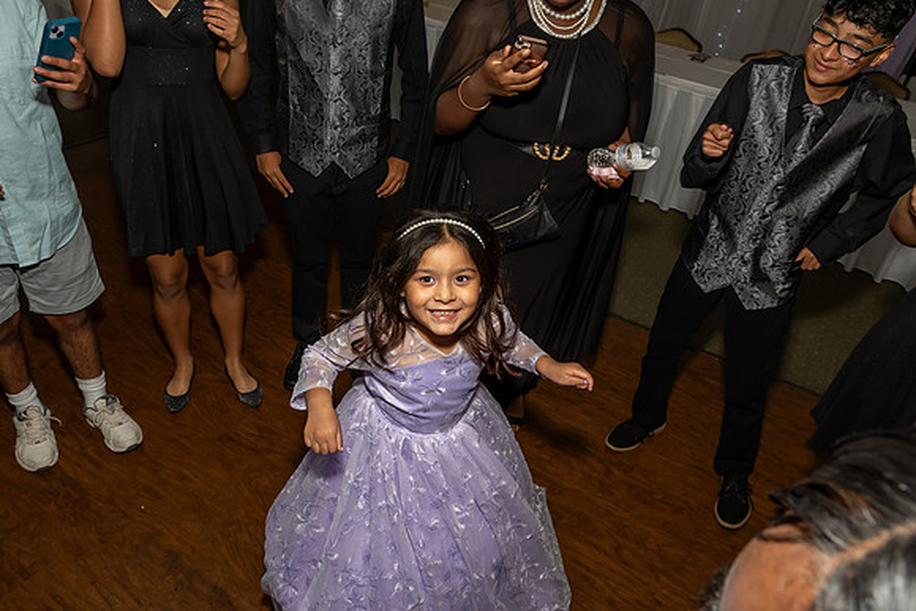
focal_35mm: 25
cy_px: 306
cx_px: 458
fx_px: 637
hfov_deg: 71.5
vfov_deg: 51.3
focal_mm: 17
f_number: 7.1
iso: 1600
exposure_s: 1/250
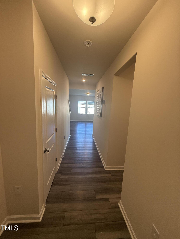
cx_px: 90
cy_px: 120
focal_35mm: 14
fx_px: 97
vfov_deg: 102.1
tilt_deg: -6.9
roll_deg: -2.8
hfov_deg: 85.7
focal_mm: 2.22
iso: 160
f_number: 2.2
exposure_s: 1/120
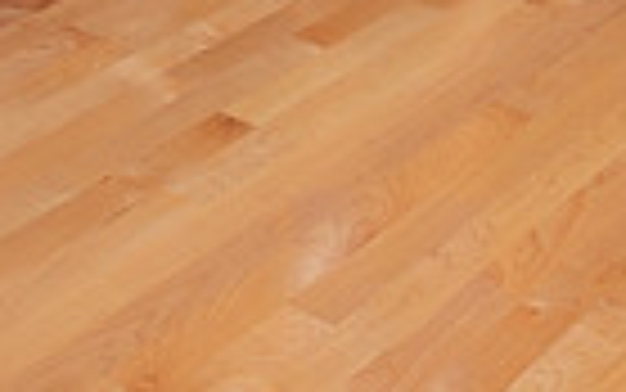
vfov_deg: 10.2
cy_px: -541
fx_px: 1912
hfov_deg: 18.5
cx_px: 414
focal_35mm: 112
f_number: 7.1
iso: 500
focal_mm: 34
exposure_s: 1/320
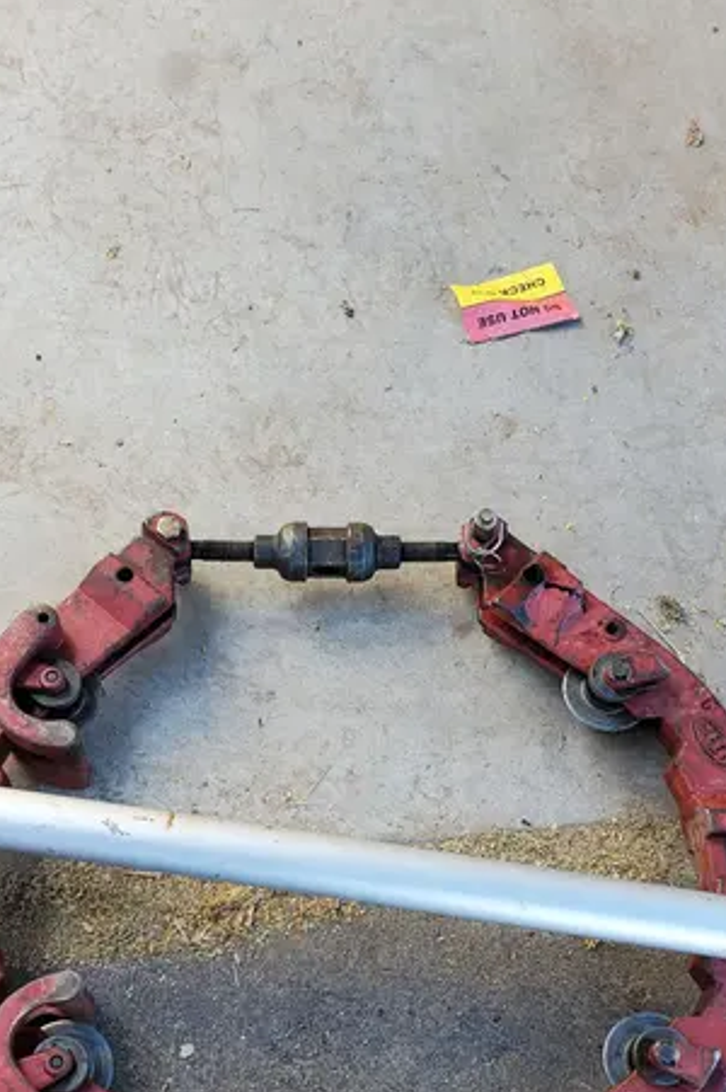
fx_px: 1333
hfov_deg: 30.4
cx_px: 315
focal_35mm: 44
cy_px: 771
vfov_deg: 43.6
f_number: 2.4
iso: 80
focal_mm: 4.3
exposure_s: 1/120
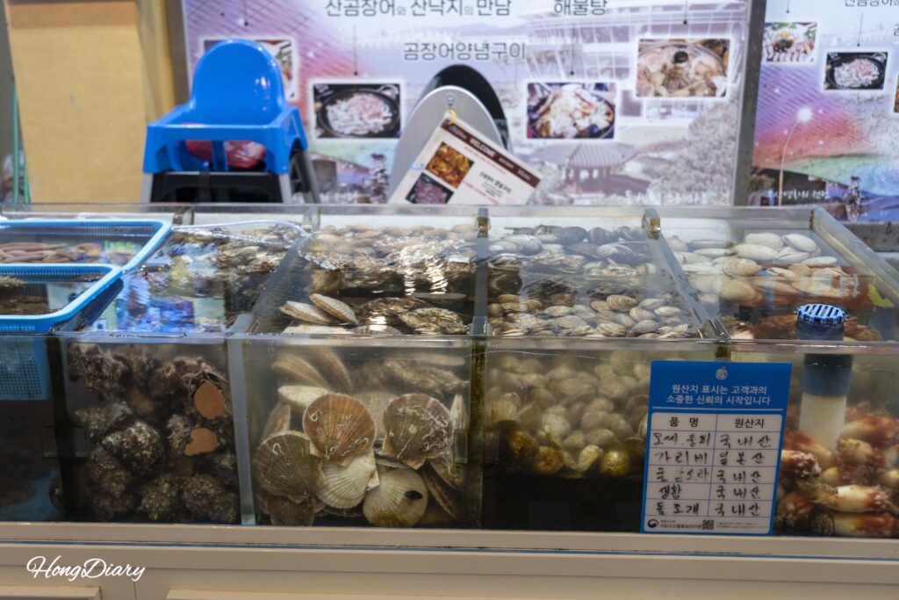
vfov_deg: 32.6
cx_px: 450
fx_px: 1024
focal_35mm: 41
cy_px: 300
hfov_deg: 47.4
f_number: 5
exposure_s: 1/160
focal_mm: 41
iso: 1250
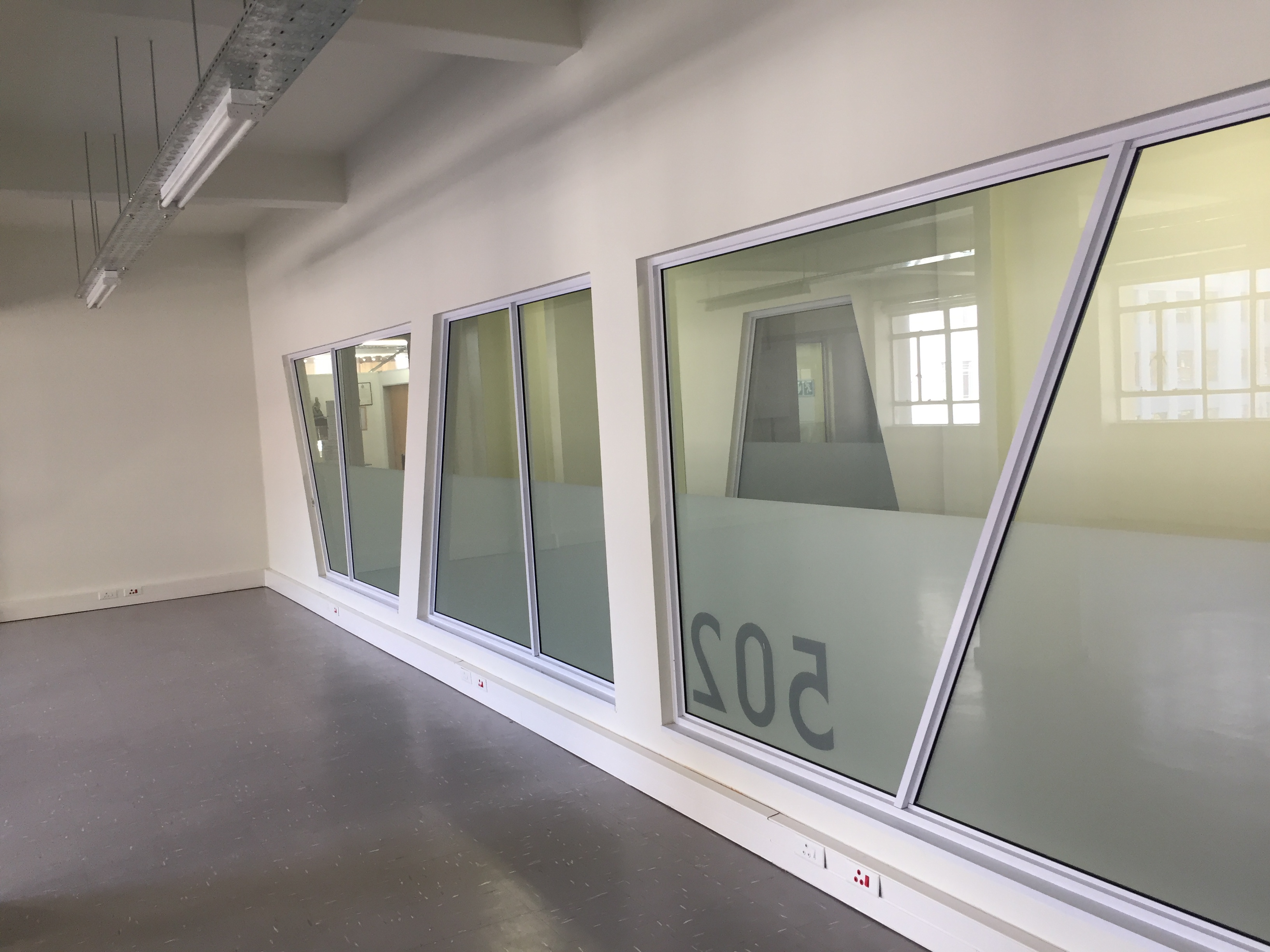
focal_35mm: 29
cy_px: 476
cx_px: 635
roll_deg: +2.2
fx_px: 1064
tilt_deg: -2.9
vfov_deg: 48.2
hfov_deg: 61.7
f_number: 2.2
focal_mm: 4.15
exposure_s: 1/33
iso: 32
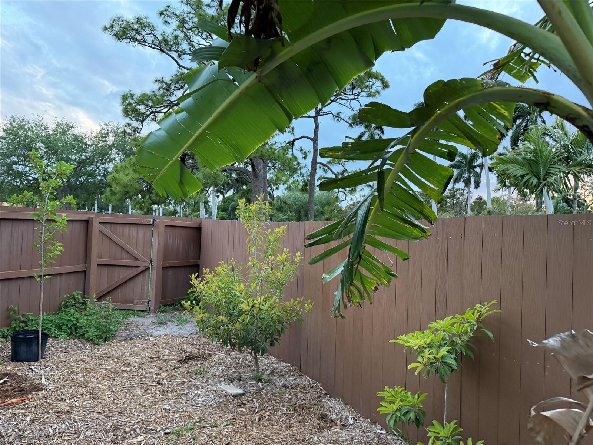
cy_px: 222
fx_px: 411
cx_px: 296
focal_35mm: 24
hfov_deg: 71.6
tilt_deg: -1.3
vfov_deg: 56.8
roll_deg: -2.0
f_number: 1.78
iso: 200
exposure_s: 1/152
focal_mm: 6.76
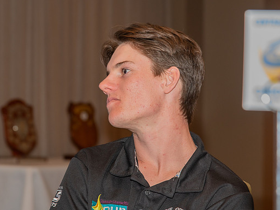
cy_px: 90
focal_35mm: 149
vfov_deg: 10.0
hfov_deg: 13.2
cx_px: 130
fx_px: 1206
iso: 800
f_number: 5.6
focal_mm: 120
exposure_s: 1/60
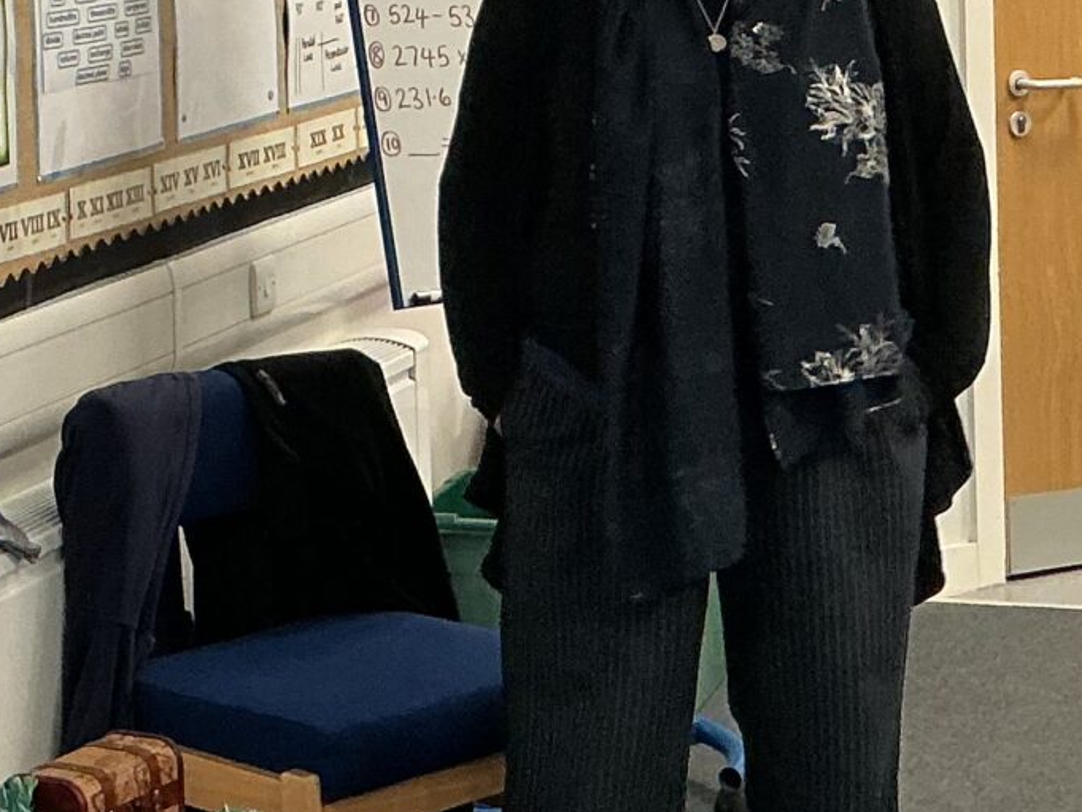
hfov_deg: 18.0
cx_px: 539
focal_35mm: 109
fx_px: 3408
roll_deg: +2.5
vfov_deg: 13.4
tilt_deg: -3.0
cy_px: -32
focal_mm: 3
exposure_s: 1/60
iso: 100
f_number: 1.8
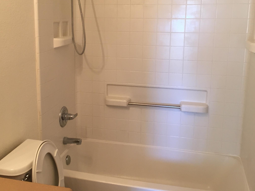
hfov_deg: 43.7
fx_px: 317
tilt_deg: -10.9
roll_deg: -1.1
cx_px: 105
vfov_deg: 33.5
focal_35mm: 43
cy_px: 76
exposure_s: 1/30
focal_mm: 4.15
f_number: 2.2
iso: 80
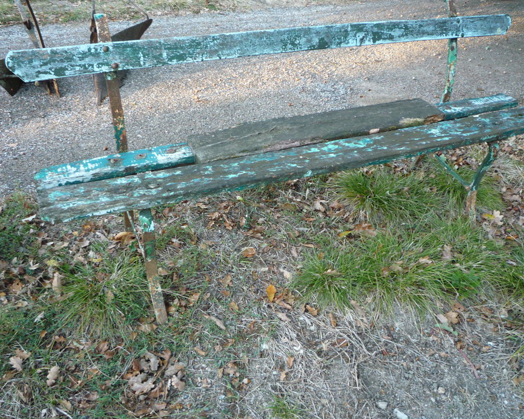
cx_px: 261
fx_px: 496
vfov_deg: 45.8
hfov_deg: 55.7
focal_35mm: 32
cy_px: 207
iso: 160
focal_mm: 5.2
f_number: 3.3
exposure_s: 1/30
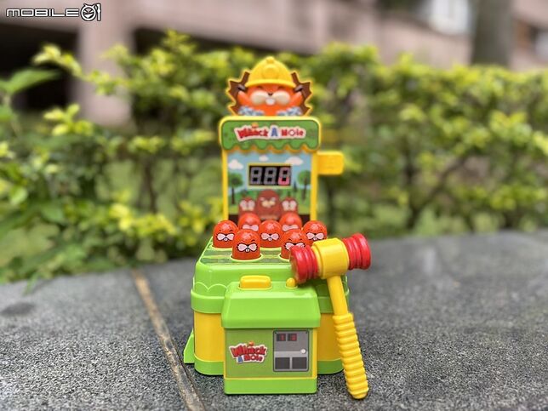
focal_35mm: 26
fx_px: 412
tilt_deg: -8.7
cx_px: 274
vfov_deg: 53.1
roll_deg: -0.7
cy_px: 206
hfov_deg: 67.3
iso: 50
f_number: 1.6
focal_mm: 5.96
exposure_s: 1/458
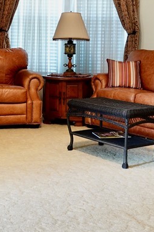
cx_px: 43
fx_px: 430
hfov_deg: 20.2
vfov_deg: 29.4
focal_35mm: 67
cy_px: 48
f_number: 2.4
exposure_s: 1/30
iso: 500
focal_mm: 8.8
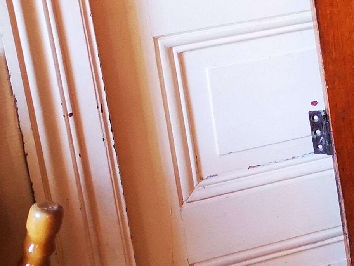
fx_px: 1104
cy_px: -10
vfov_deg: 13.5
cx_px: 518
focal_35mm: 108
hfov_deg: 16.7
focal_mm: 5.58
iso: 400
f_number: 1.8
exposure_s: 1/33.3
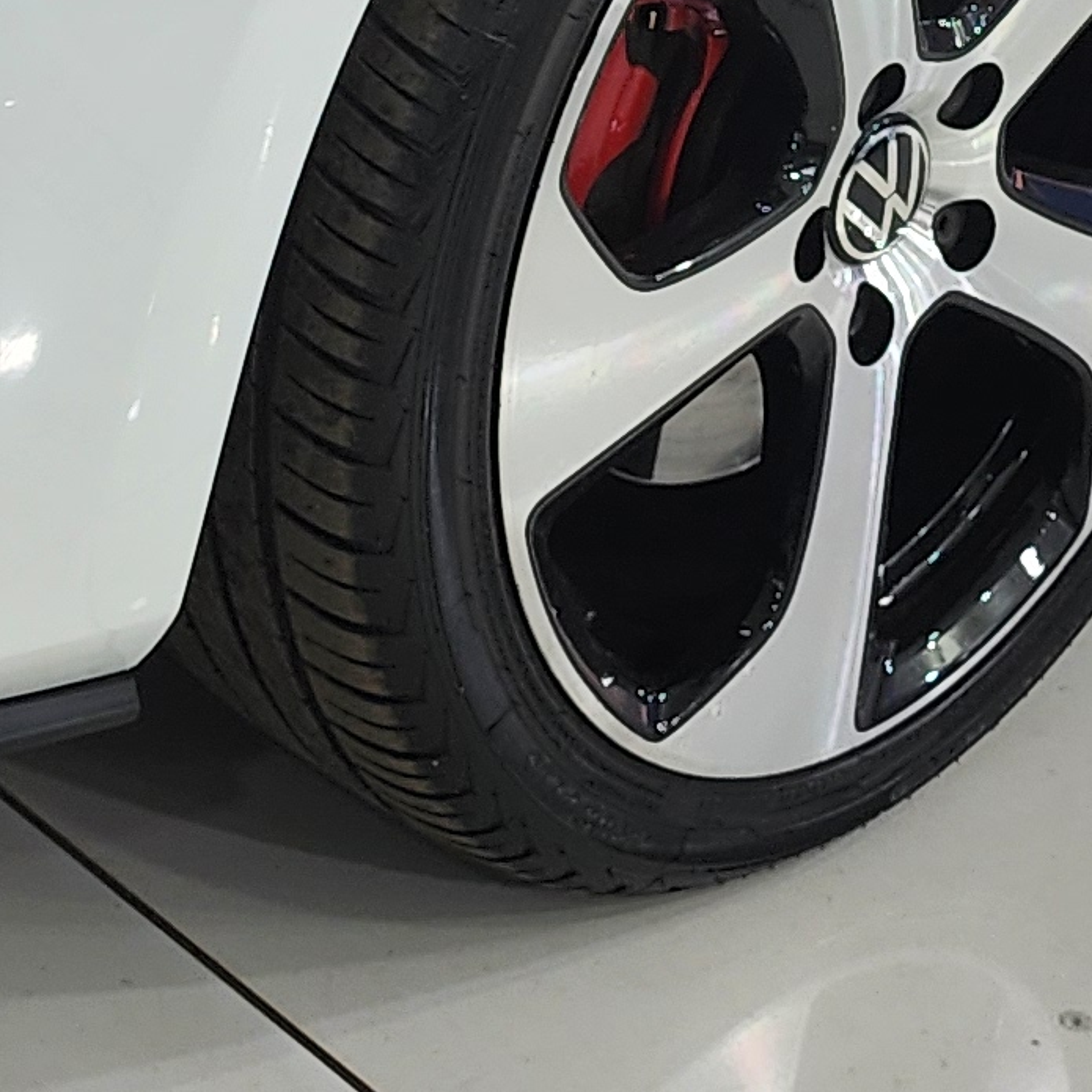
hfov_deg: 14.9
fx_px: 4176
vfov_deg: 14.1
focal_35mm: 117
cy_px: -448
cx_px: 465
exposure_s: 1/100
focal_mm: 6.4
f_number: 1.8
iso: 64
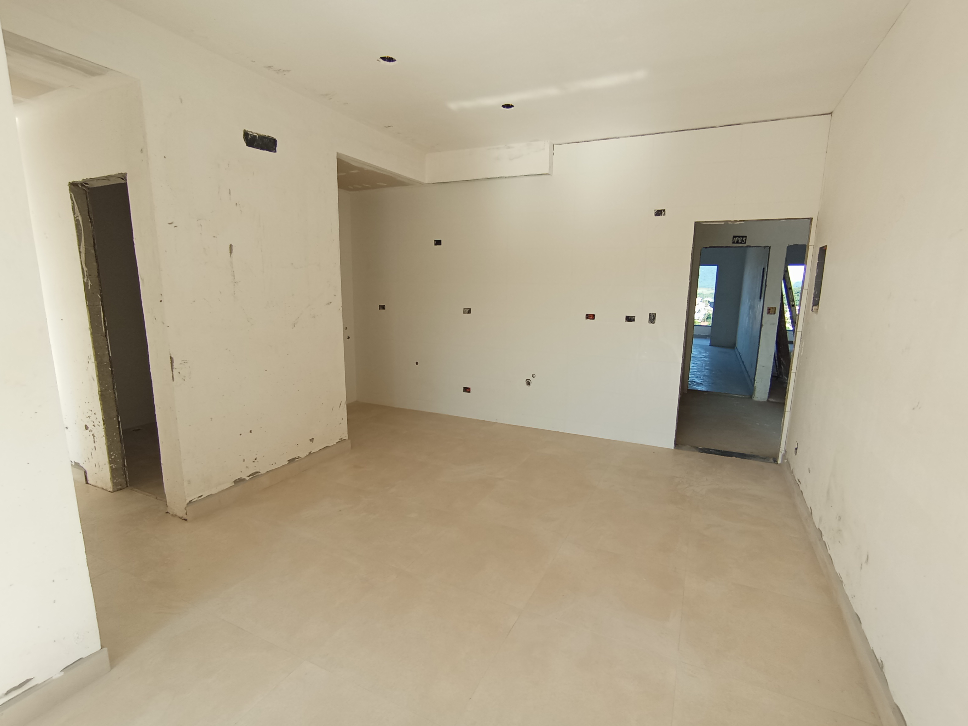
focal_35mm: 17
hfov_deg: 91.0
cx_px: 481
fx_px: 475
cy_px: 366
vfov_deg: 74.7
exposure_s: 1/251
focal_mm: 1.65
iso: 51
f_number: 2.2
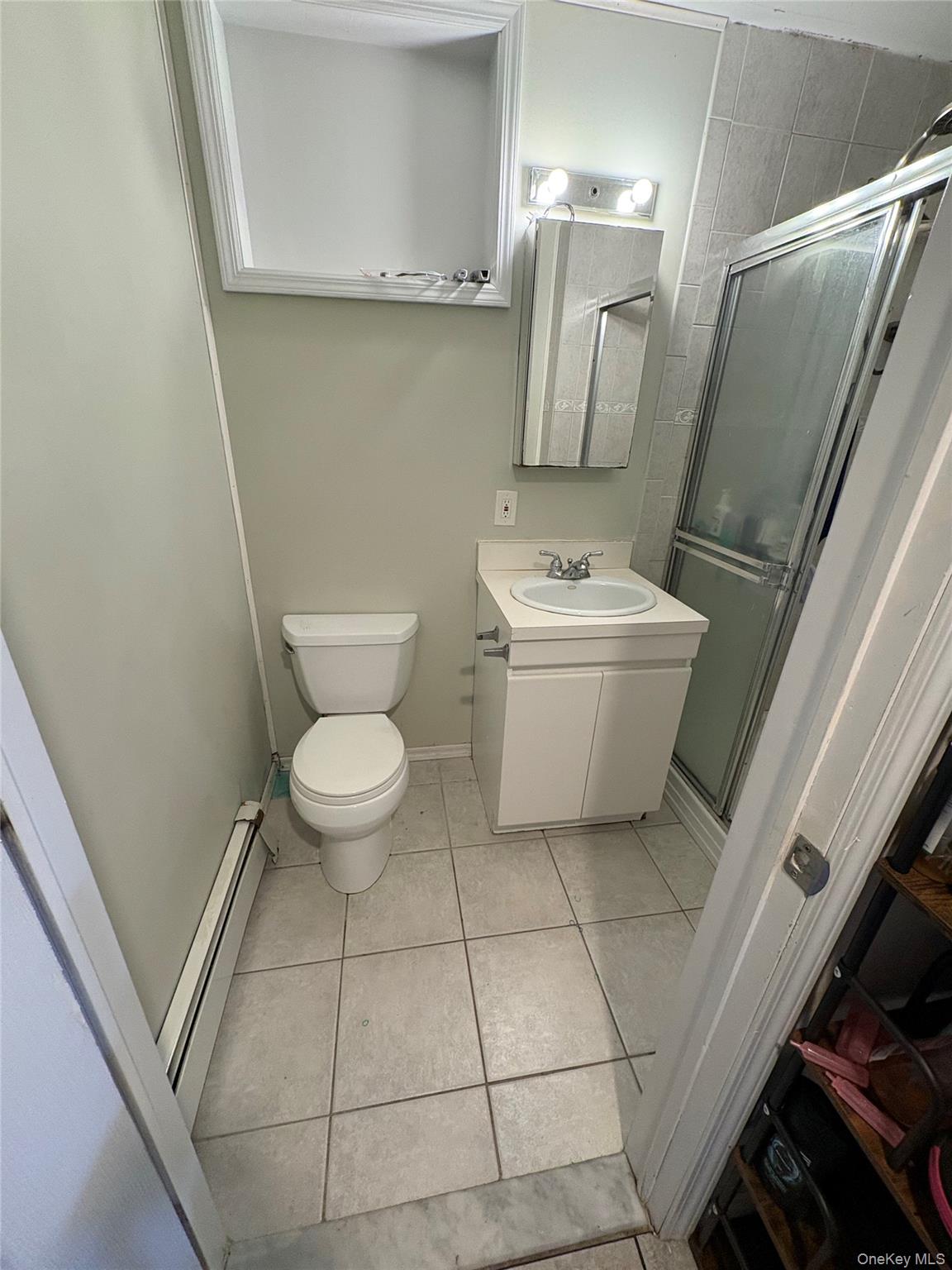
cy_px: 635
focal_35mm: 14
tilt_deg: -24.2
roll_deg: -2.5
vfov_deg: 102.1
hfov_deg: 85.7
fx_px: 513
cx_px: 476
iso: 400
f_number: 2.2
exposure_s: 1/60
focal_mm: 2.22
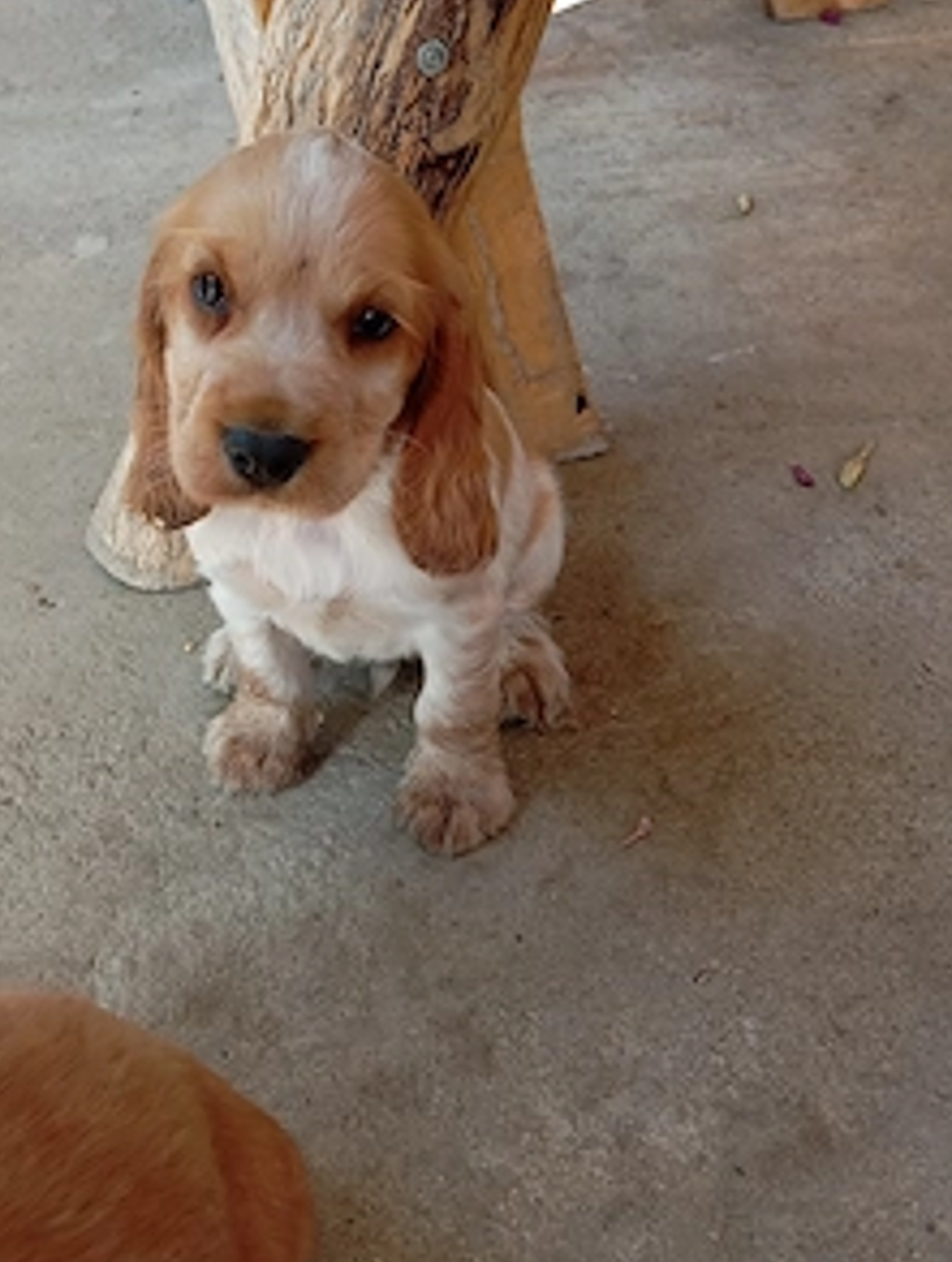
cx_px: 426
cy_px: 594
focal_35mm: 38
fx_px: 1388
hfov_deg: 37.8
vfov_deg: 48.9
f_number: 1.8
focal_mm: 4.22
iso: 388
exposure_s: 1/100
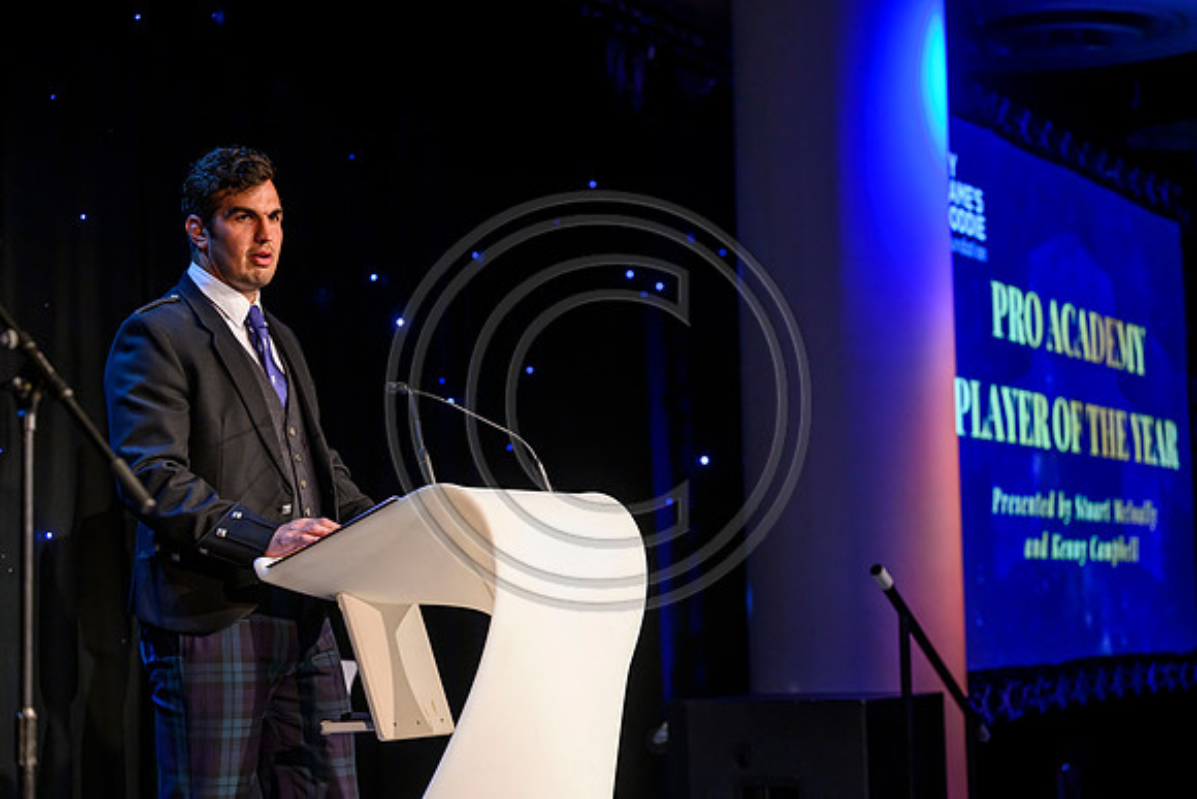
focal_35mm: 78
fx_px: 2594
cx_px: 598
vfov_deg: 17.5
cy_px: 400
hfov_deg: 26.0
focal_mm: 78
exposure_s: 1/160
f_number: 3.2
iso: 1600
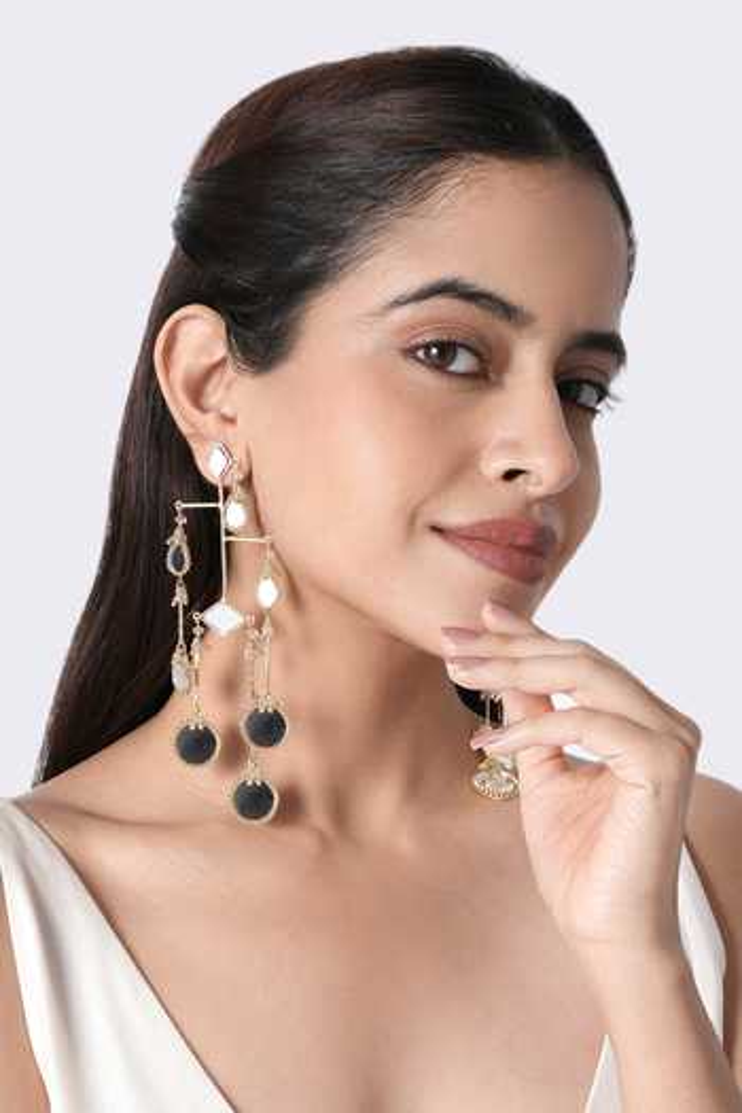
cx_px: 371
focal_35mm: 35
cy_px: 556
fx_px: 1082
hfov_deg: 37.9
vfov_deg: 54.4
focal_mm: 35
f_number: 9.5
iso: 100
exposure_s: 1/125
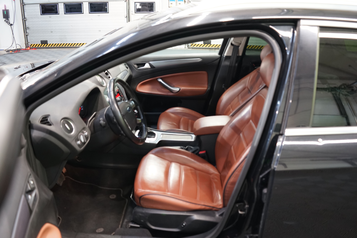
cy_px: 119
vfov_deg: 28.1
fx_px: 476
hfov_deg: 41.1
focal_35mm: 48
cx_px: 178
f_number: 4.5
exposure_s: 1/30
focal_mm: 48
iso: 1250
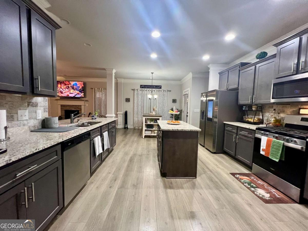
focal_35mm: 13
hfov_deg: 106.2
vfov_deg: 89.9
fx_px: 116
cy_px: 116
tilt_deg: -4.3
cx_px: 154
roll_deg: -0.9
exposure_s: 1/60
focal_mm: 1.57
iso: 400
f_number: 1.8
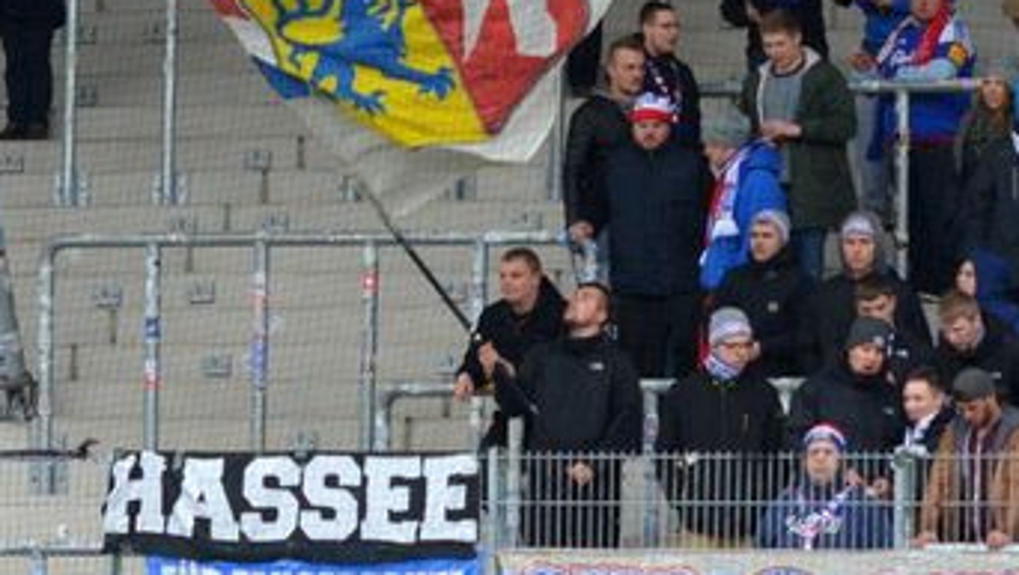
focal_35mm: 225
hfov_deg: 9.5
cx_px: 825
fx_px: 6084
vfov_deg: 5.4
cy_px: 241
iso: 1600
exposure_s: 1/1000
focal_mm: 86
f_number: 4
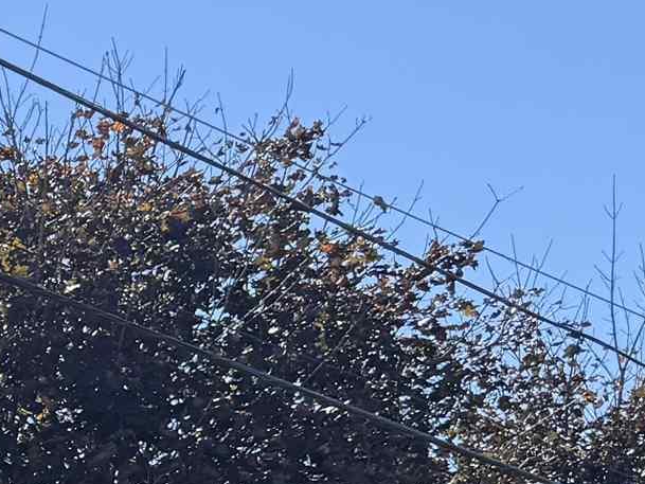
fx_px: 2255
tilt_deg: +3.9
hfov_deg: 13.2
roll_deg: -1.2
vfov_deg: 11.4
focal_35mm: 121
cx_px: -788
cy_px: 855
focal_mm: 6.76
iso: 80
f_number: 1.78
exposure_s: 1/3584
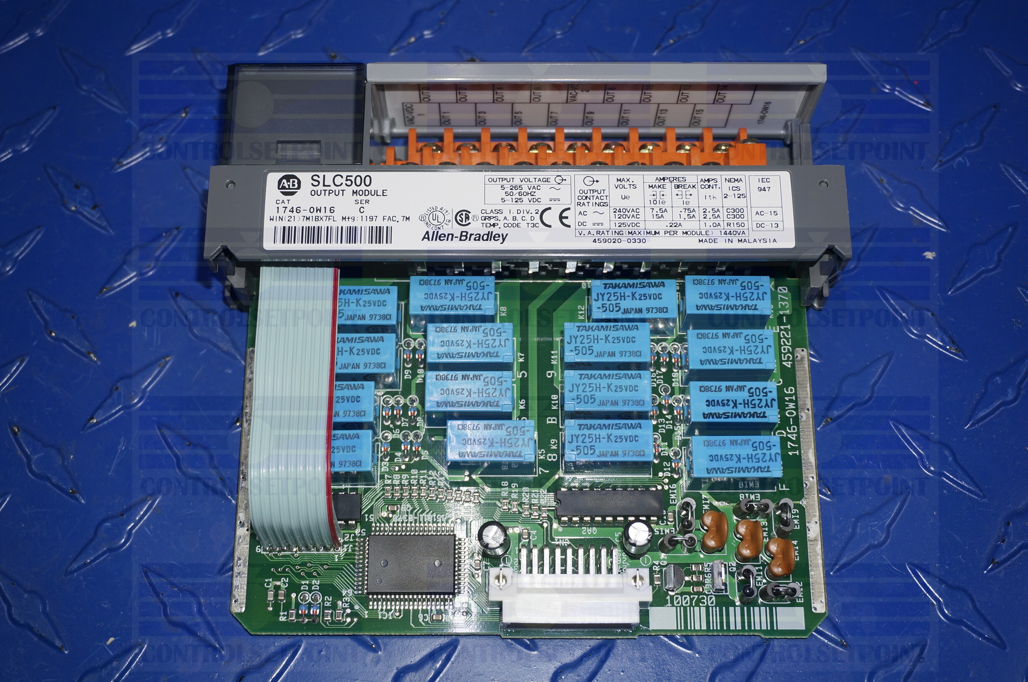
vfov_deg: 28.0
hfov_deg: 41.2
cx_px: 514
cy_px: 341
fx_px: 1368
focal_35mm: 48
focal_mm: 32
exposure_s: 1/60
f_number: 5
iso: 100
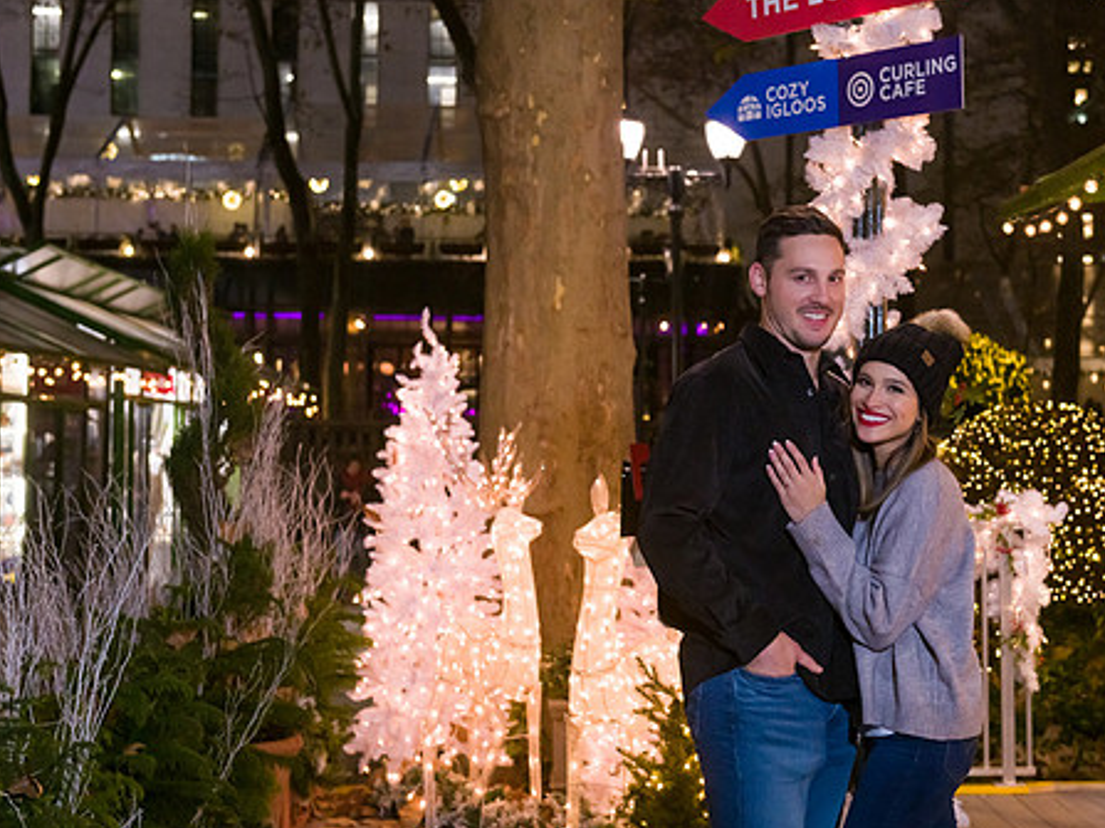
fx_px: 2074
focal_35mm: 65
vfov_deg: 22.6
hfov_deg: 29.7
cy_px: 349
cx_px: 708
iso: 2000
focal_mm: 50
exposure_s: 1/125
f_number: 4
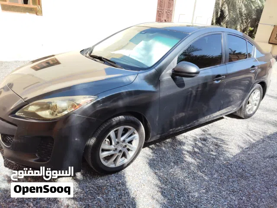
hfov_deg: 69.4
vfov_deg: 54.9
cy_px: 104
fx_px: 200
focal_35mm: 25
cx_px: 138
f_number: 1.8
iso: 100
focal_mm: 4.15
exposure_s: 1/612
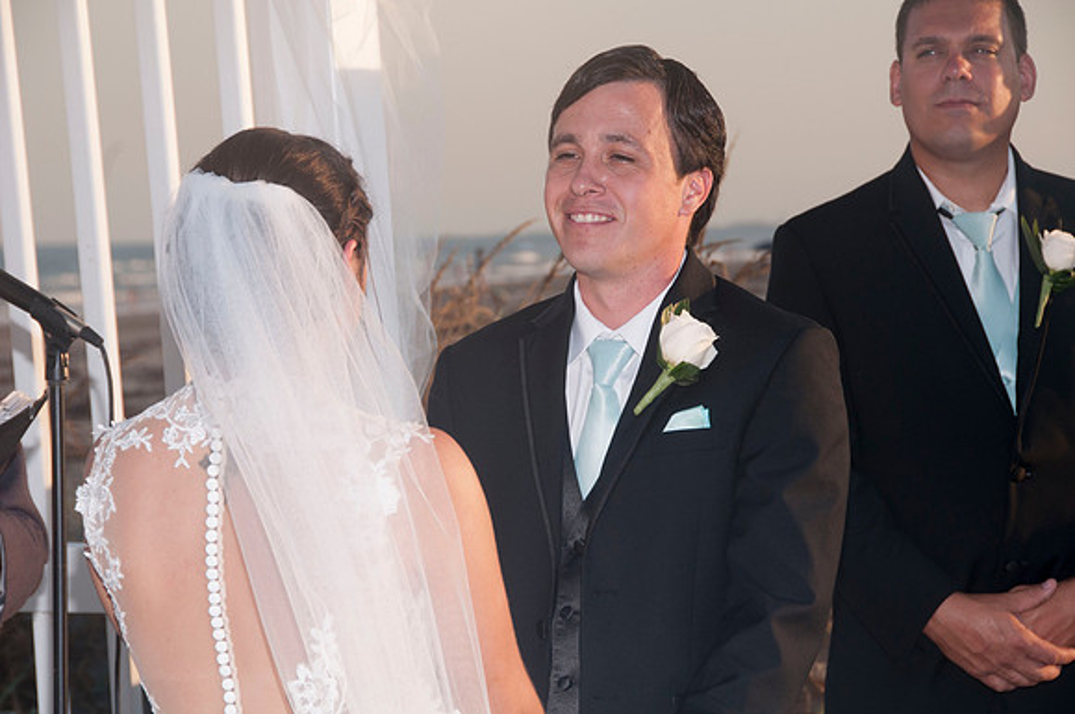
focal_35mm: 158
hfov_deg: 13.1
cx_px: 538
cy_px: 357
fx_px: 4697
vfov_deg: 8.7
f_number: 10
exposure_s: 1/250
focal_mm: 105
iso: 100
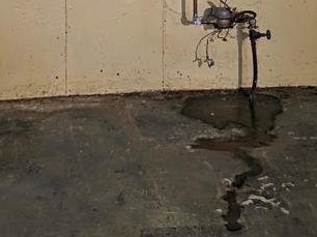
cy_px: -30
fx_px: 705
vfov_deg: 18.3
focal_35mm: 77
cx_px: 100
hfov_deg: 25.2
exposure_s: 1/20
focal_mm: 6.3
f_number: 1.7
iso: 1600
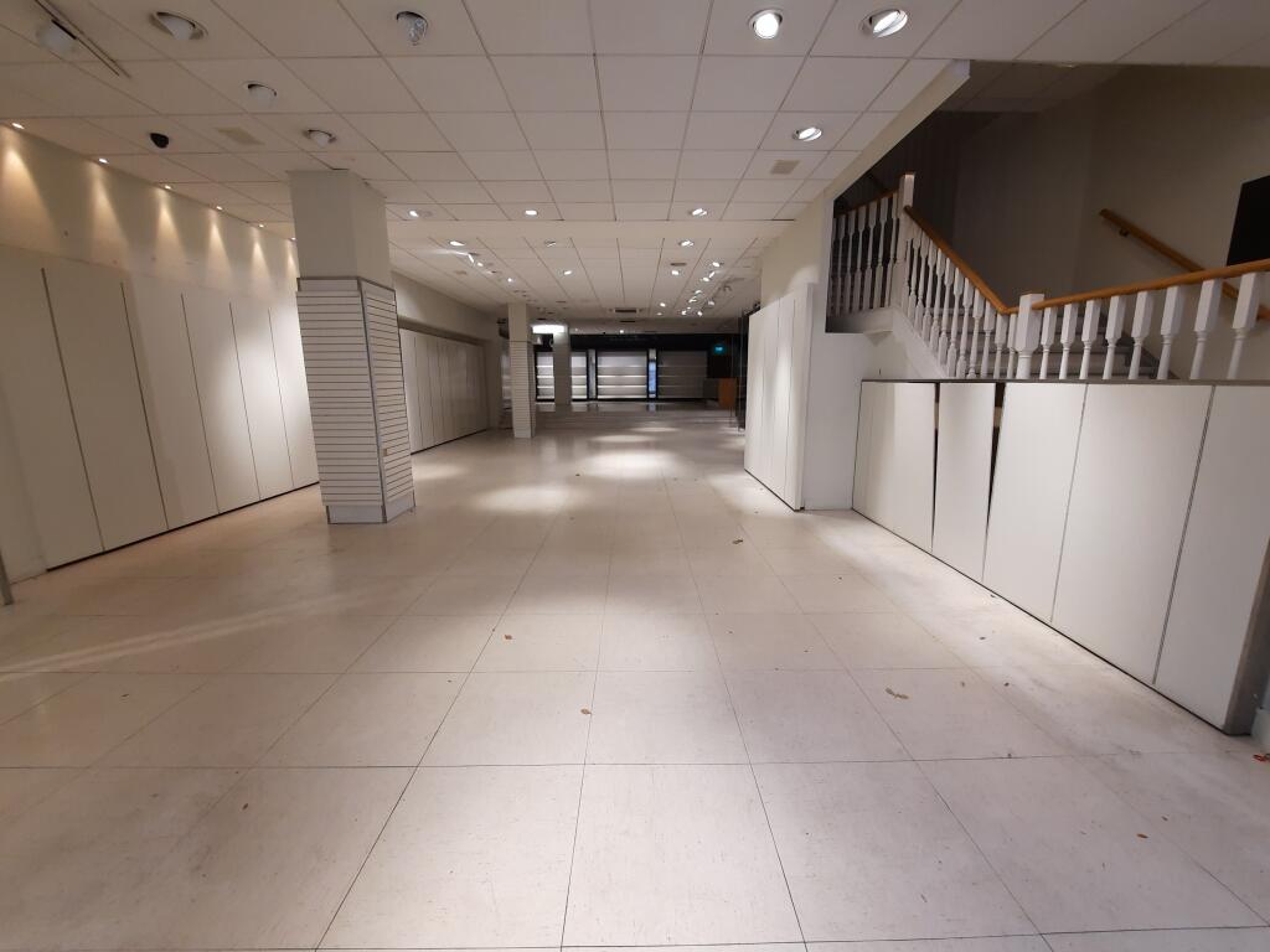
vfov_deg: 89.9
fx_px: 477
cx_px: 635
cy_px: 476
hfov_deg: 106.2
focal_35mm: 13
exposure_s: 1/100
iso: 64
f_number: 2.2
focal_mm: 1.74
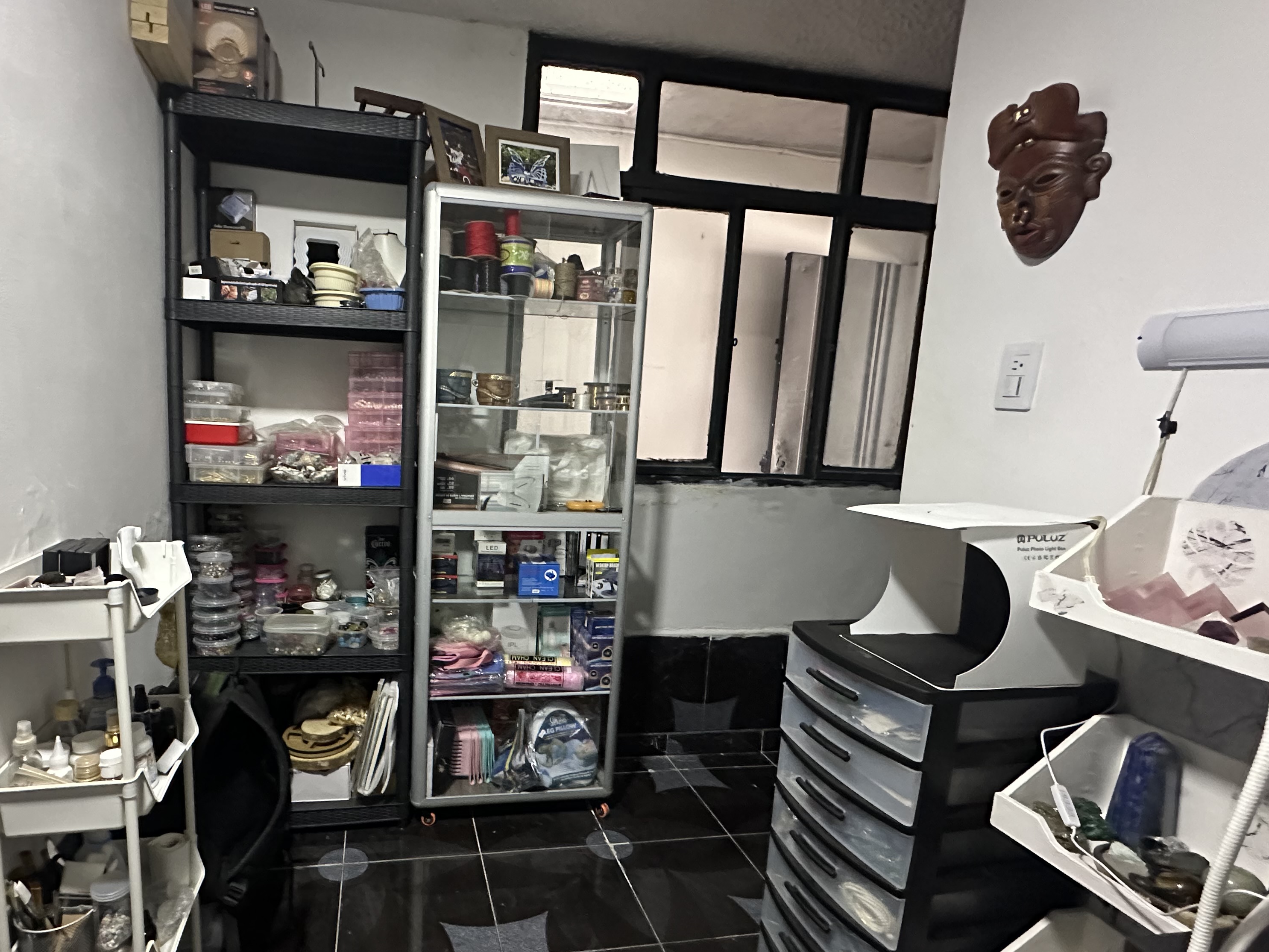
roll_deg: -3.0
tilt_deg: -8.5
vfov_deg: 68.6
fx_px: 696
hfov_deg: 83.5
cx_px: 502
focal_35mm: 19
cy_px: 516
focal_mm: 2.22
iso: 1250
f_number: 2.2
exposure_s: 1/60
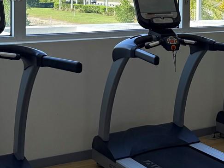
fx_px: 511
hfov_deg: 23.3
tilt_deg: -0.9
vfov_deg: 18.2
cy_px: -2
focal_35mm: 79
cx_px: 243
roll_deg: -0.6
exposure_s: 1/1174
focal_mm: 6.76
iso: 80
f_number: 1.78
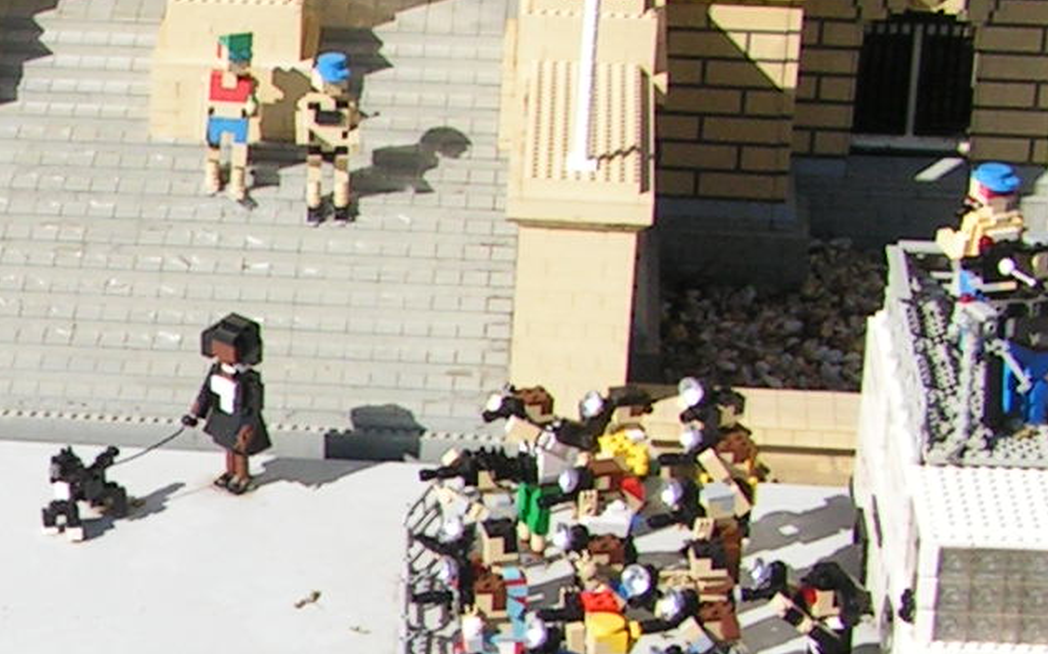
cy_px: 583
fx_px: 4140
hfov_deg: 13.8
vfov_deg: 9.0
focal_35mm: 145
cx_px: -385
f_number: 5.6
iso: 50
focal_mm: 6.3
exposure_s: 1/400
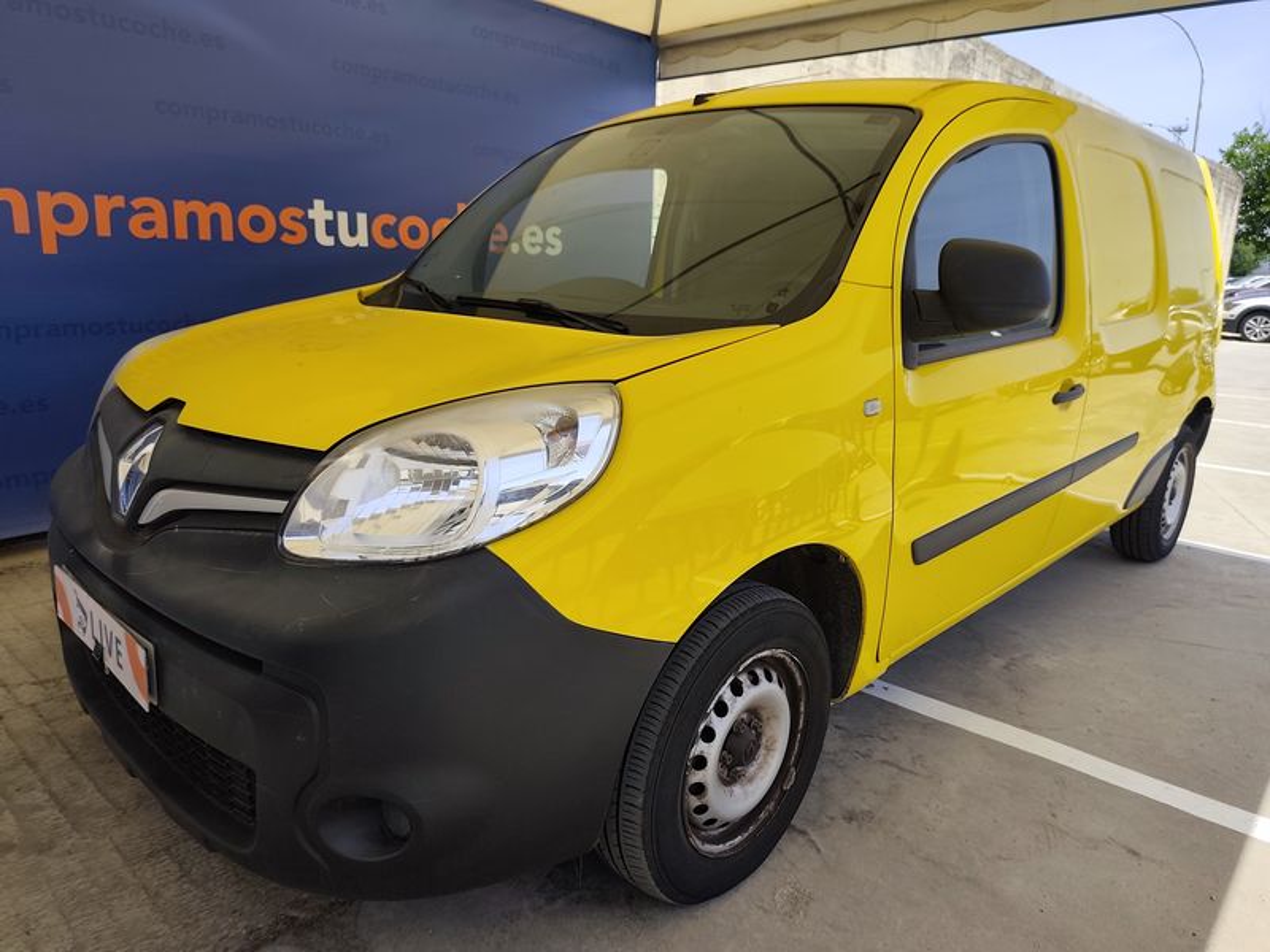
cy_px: 476
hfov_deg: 73.9
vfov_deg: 58.9
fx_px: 844
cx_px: 635
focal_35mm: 23
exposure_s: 1/586
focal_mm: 6.19
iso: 50
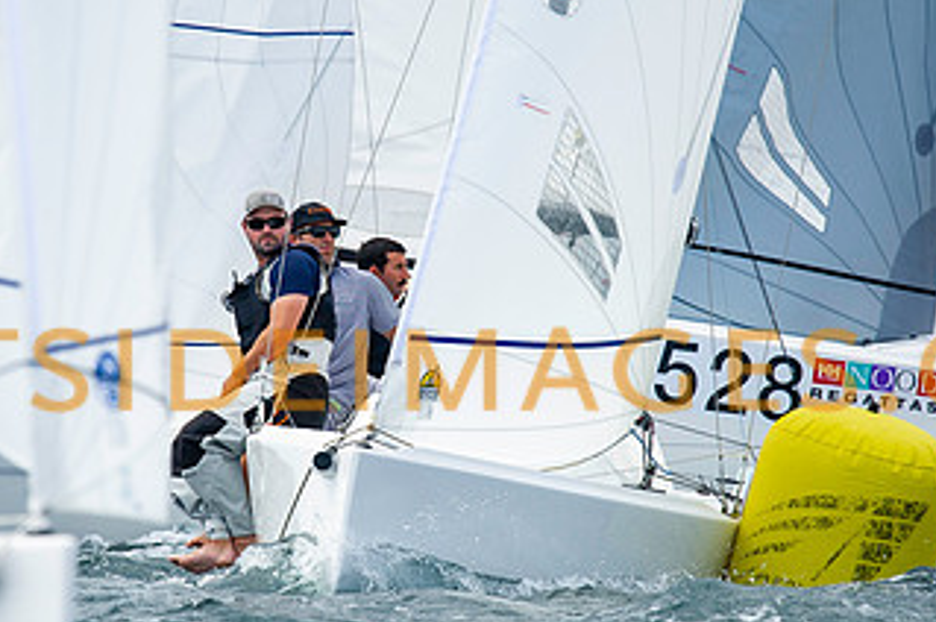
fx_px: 14181
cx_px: 373
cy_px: 352
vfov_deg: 2.5
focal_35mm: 546
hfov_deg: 3.8
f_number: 5
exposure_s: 1/2500
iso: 320
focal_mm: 300
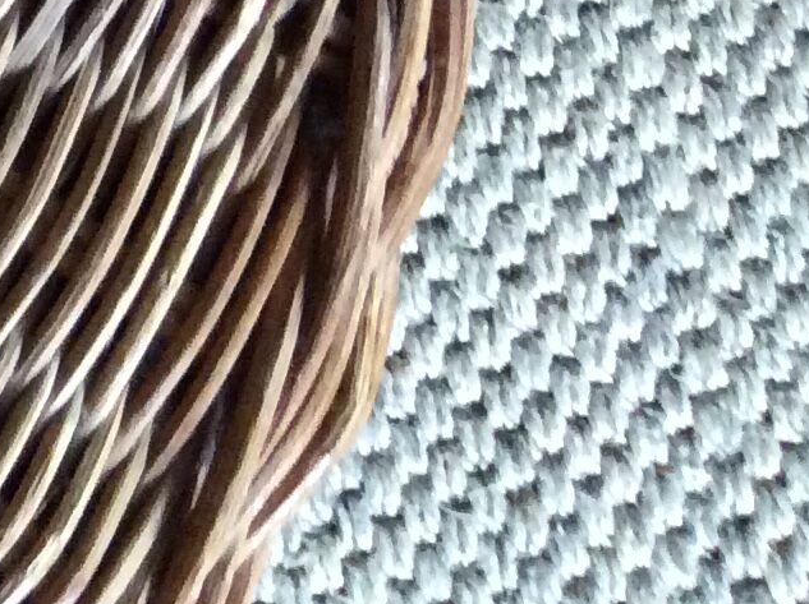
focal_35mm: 131
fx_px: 3058
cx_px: -728
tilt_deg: -81.7
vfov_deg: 10.4
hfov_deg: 13.3
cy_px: -609
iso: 250
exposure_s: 1/25
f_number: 2.4
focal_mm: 3.3
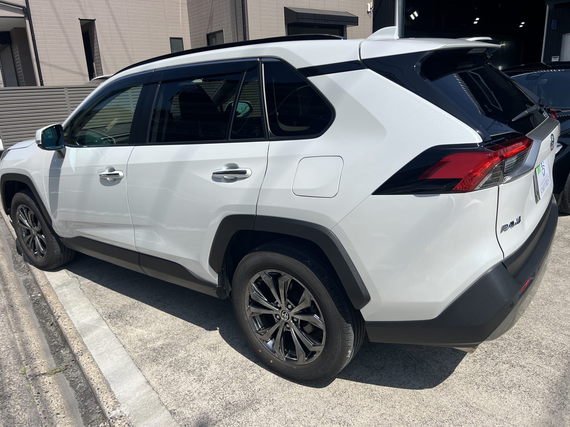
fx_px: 428
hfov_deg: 67.3
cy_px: 214
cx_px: 285
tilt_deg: -16.1
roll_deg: +4.4
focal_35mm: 26
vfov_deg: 53.1
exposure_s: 1/6211
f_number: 1.5
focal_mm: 5.7
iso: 50
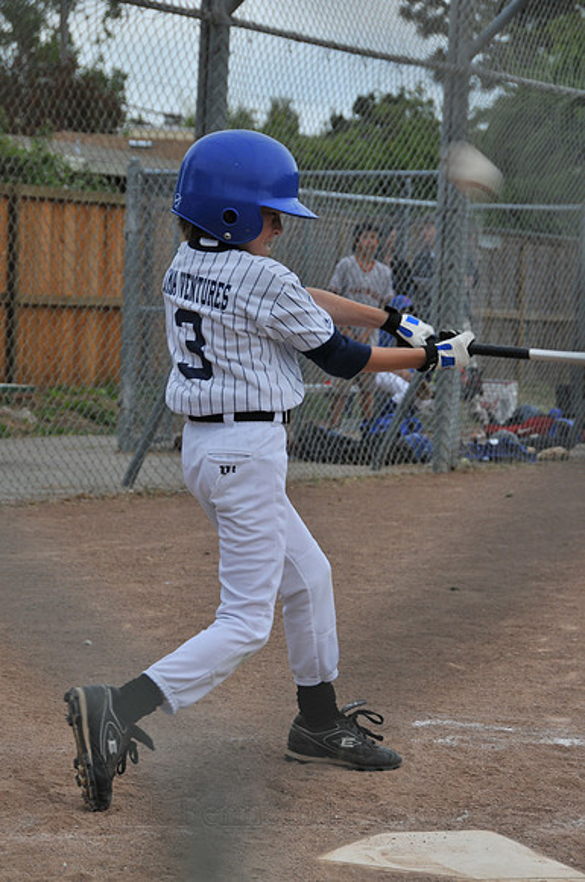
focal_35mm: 123
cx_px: 292
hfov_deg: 11.1
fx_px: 3007
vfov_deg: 16.7
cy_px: 441
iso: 200
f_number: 8
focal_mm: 82
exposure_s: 1/250
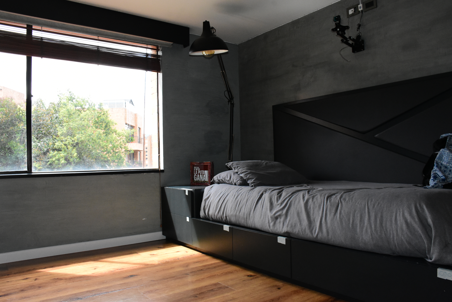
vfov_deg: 48.0
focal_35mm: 27
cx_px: 226
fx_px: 339
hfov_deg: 67.3
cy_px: 151
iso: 2500
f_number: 9
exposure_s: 1/320
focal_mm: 18
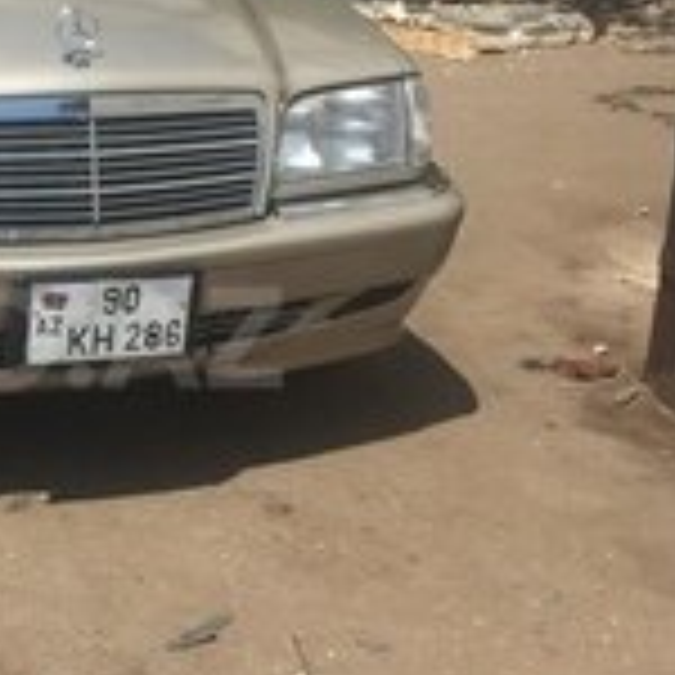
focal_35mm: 85
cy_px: 338
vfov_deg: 20.4
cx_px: -63
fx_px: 1875
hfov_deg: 19.6
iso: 32
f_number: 2.2
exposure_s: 1/3049
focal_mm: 4.15
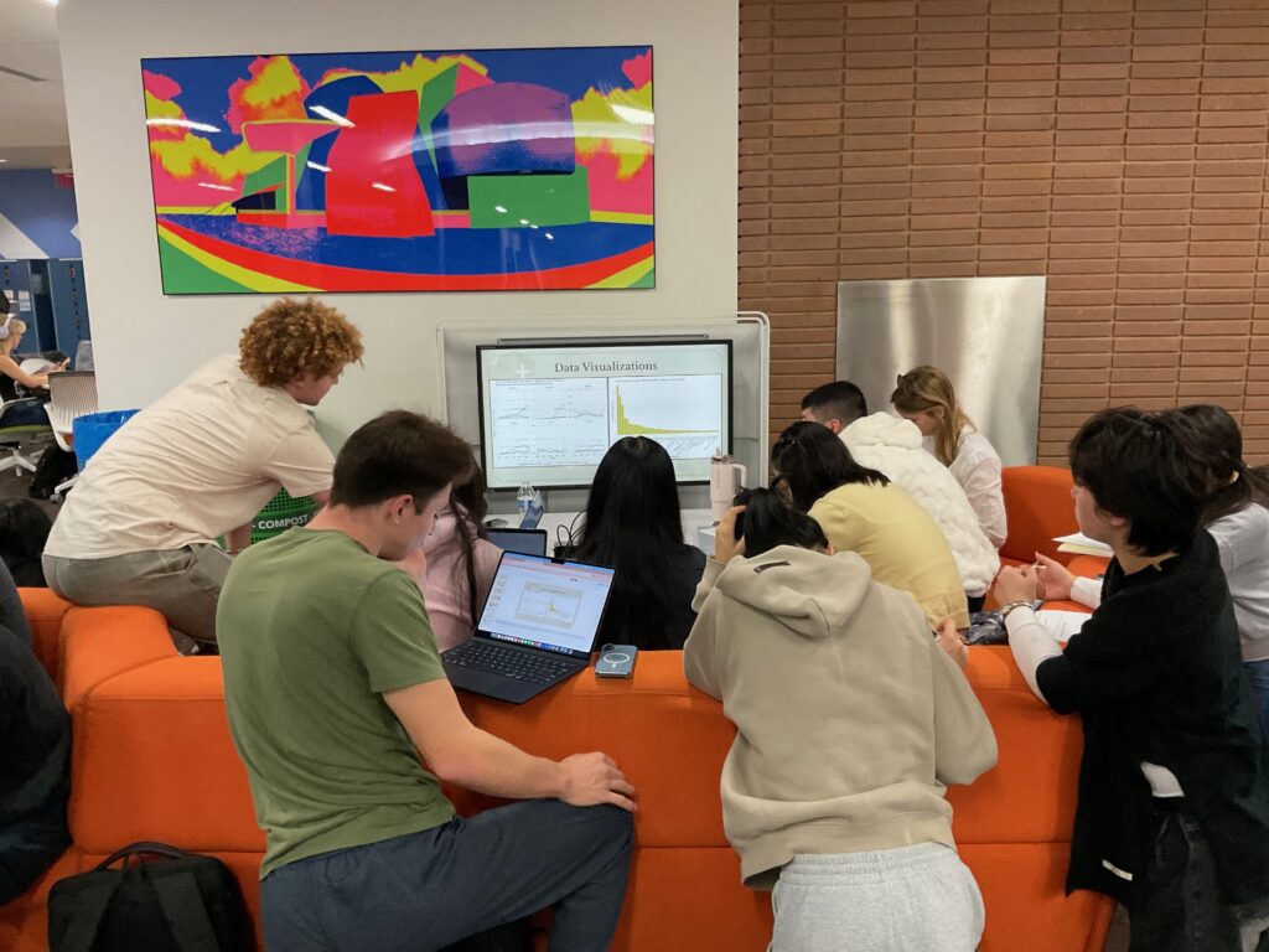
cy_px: 476
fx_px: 1063
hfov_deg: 61.7
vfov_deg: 48.2
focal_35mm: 29
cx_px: 634
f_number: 1.8
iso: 160
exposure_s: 1/60
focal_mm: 3
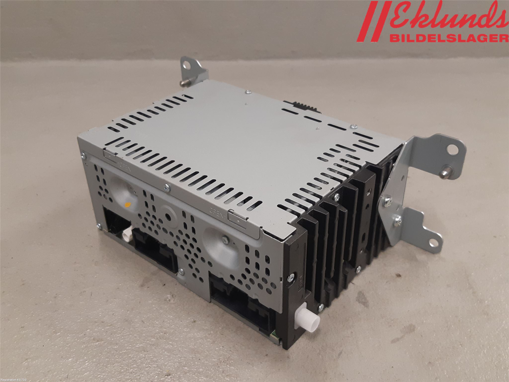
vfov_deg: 53.1
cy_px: 191
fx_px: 382
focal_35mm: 26
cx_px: 254
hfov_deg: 67.3
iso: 160
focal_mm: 3.93
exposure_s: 1/50
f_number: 1.7
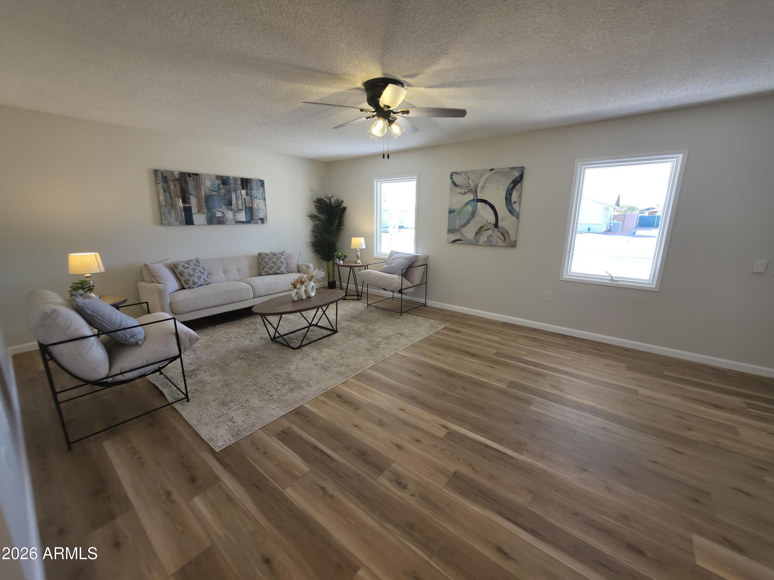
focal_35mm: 13
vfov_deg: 89.9
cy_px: 290
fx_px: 291
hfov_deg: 106.2
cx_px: 387
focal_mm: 2.2
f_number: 1.9
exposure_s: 1/128
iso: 25
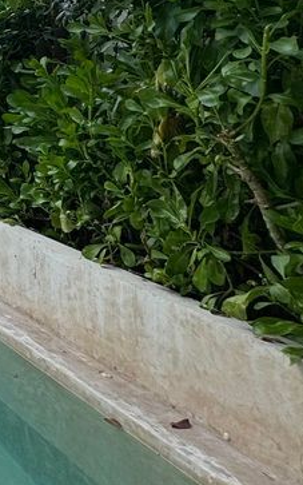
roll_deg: -1.0
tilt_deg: +4.8
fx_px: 647
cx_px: -403
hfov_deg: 15.6
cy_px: -1
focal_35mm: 49
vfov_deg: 36.8
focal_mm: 2.22
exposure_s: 1/375
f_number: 2.2
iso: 40
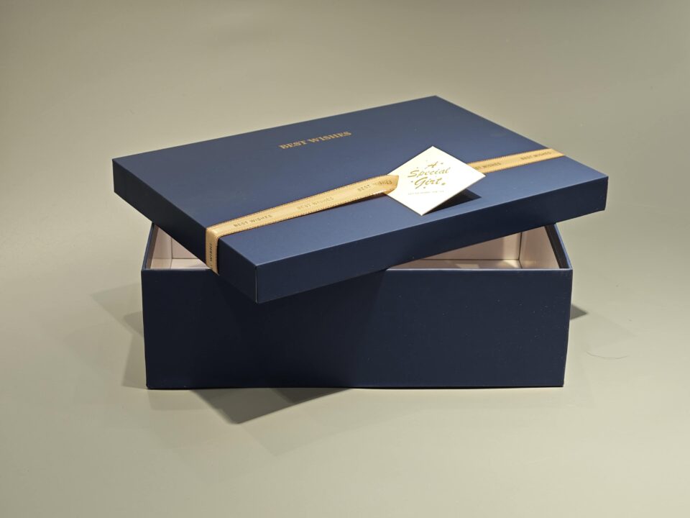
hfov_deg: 26.0
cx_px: 345
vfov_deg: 19.6
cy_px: 259
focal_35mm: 75
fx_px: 1495
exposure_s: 1/100
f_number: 2
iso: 125
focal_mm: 10.1
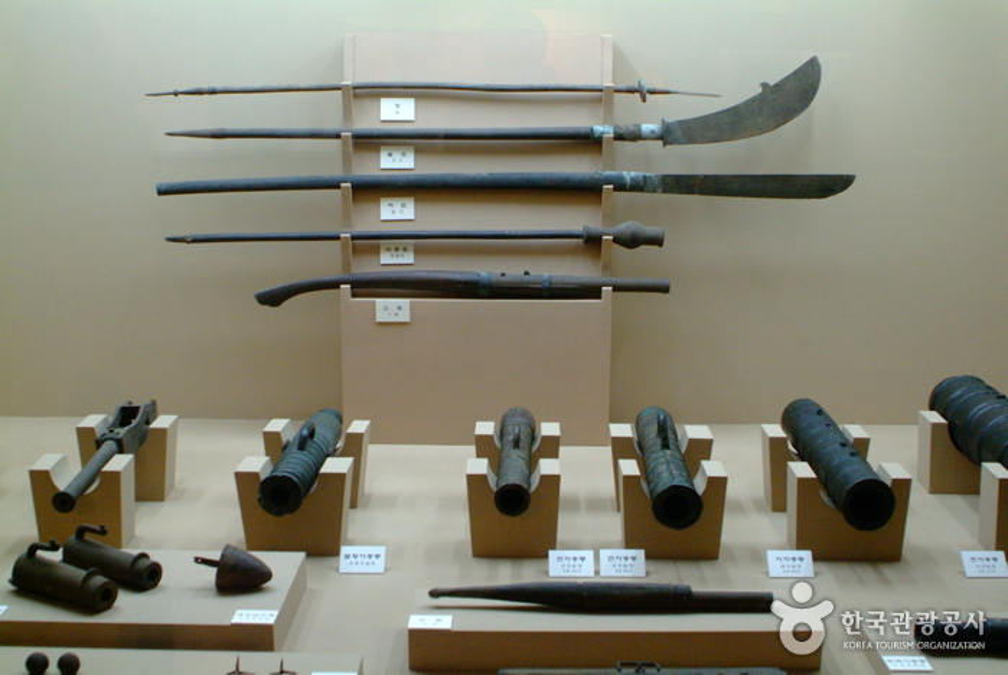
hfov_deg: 46.3
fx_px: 1177
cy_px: 338
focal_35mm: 42
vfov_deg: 32.0
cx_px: 504
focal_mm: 28
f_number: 3.5
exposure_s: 1/30
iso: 1600
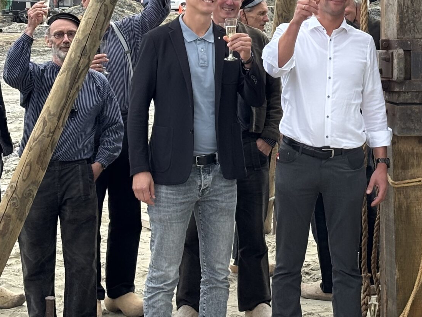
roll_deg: -0.2
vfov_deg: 12.1
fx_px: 1475
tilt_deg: +0.7
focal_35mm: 121
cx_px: 366
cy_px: -31
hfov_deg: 16.1
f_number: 1.6
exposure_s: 1/684
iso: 32
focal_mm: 5.96
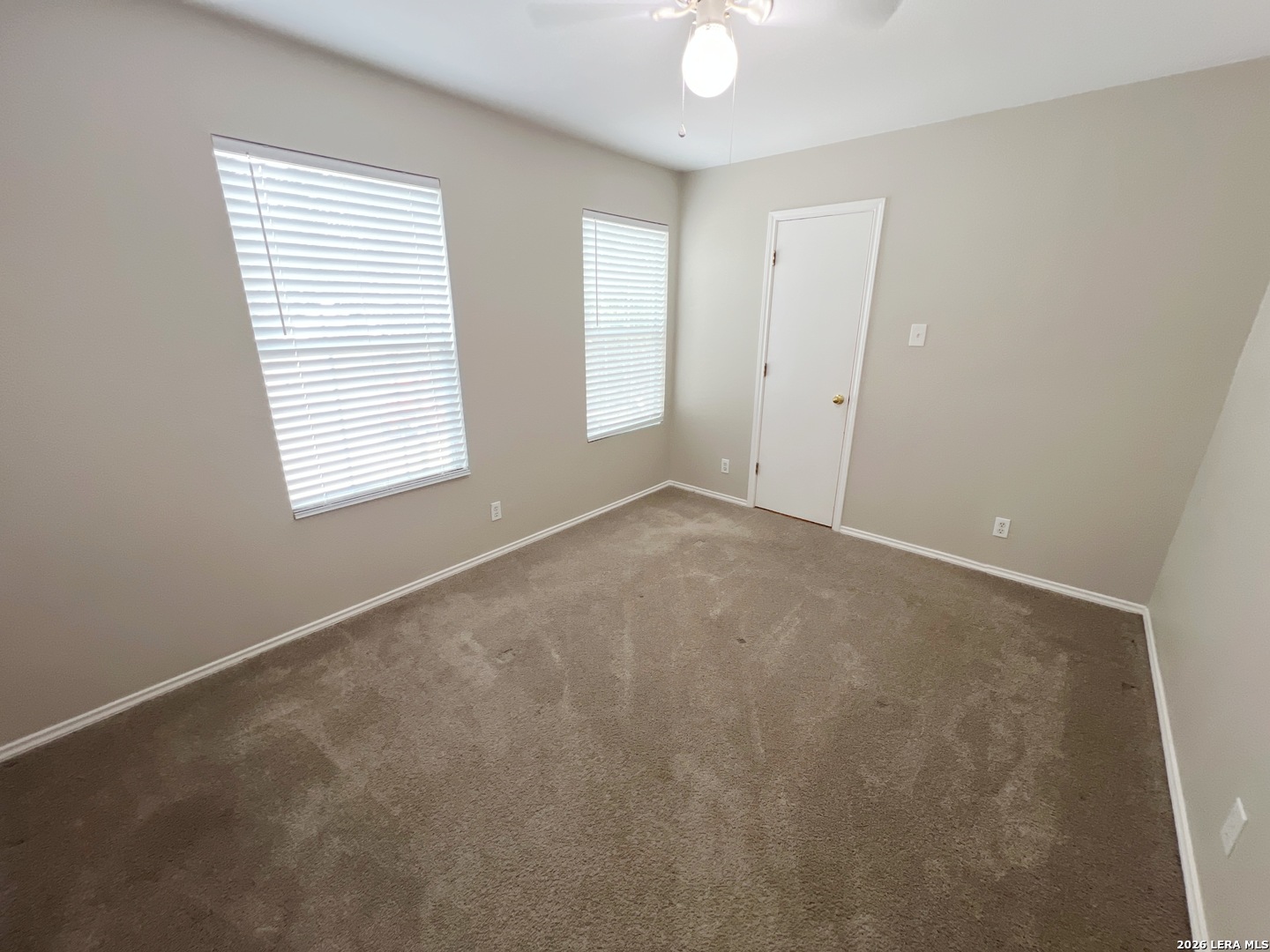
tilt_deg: -18.8
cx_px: 635
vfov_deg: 89.9
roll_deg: -0.7
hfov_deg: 106.2
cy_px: 476
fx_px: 477
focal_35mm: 13
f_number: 1.8
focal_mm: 1.57
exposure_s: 1/60
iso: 400
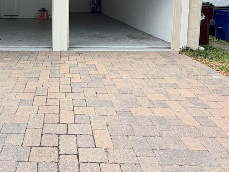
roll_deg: +0.5
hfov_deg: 54.6
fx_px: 212
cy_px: 19
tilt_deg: -5.4
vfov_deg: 40.9
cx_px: 62
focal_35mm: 32
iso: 40
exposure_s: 1/191
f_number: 2.2
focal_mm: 2.22
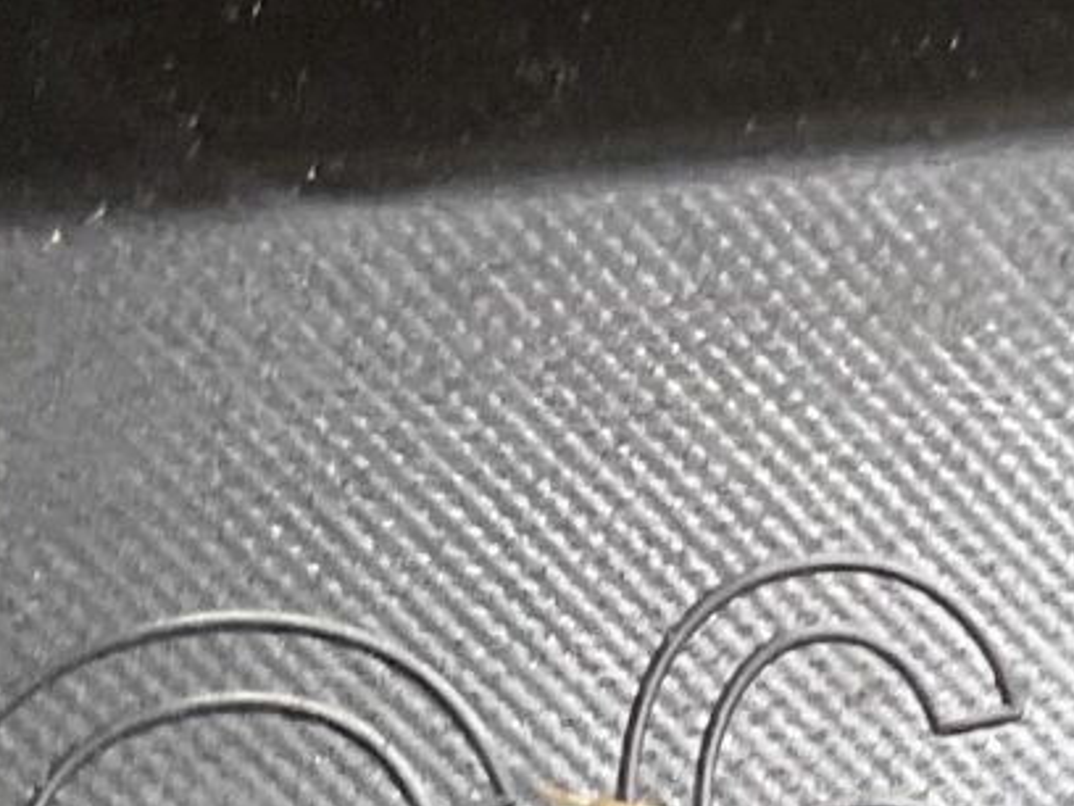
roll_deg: +4.2
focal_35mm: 182
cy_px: 1957
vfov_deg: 7.6
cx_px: 1148
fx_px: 5647
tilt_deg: -17.9
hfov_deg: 10.7
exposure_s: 1/100
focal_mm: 3
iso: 40
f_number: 1.8
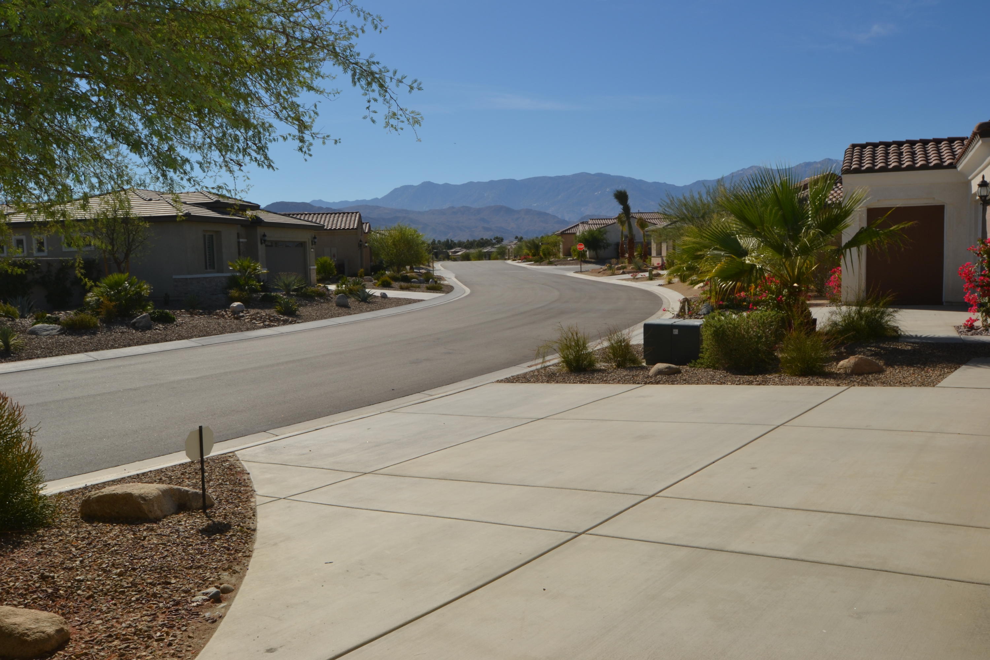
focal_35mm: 28
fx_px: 784
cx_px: 495
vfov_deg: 45.7
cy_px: 330
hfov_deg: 64.6
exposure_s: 1/200
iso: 100
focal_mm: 19
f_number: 14
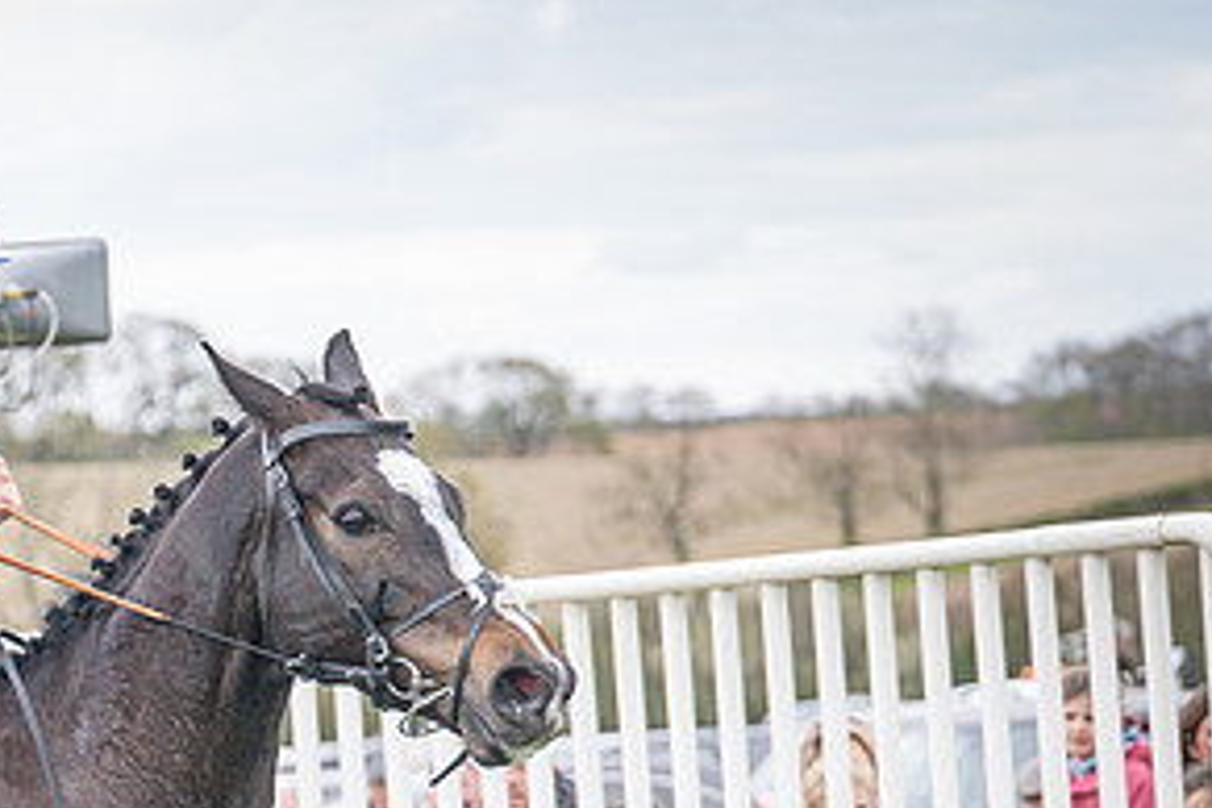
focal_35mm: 248
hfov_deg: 8.3
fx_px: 8349
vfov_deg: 5.5
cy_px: 1111
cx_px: 288
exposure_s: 1/1250
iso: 400
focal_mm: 70
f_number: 2.8
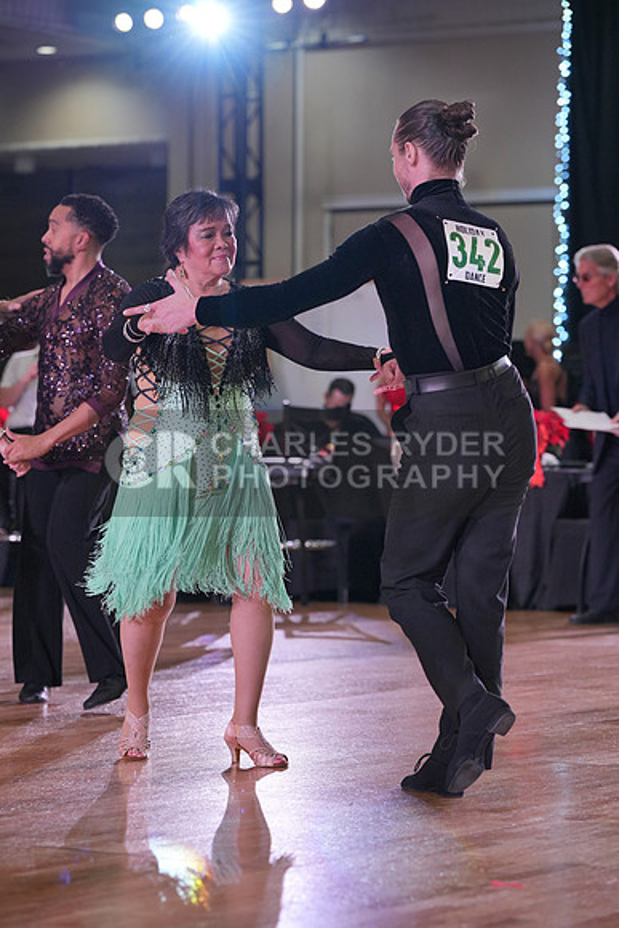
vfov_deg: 16.8
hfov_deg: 11.2
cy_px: 464
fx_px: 3144
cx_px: 310
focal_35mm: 122
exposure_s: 1/500
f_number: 4
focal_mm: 122
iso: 1600
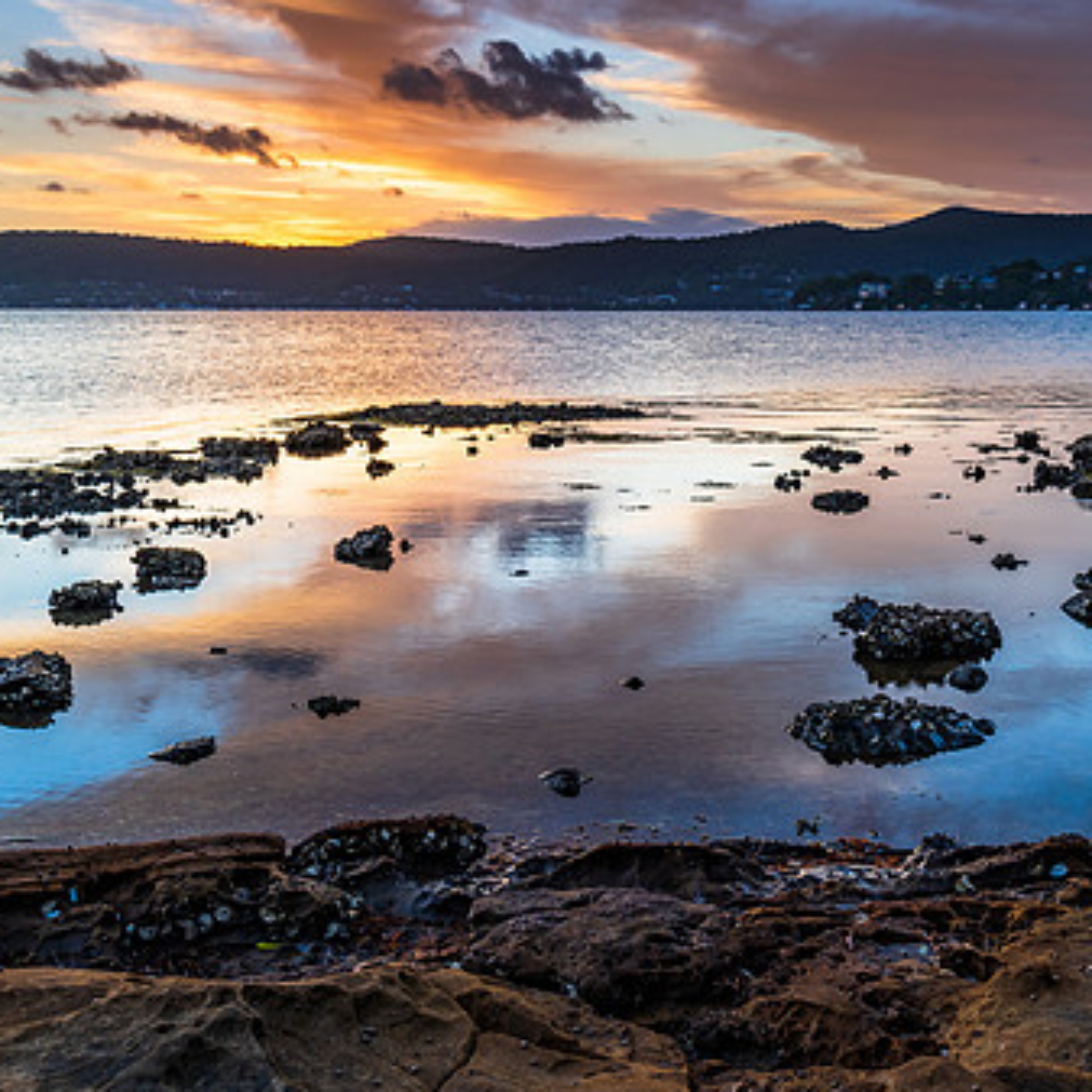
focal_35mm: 44
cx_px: 658
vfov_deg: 38.3
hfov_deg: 38.2
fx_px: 1570
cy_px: 520
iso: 200
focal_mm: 30
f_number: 6.3
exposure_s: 1/10
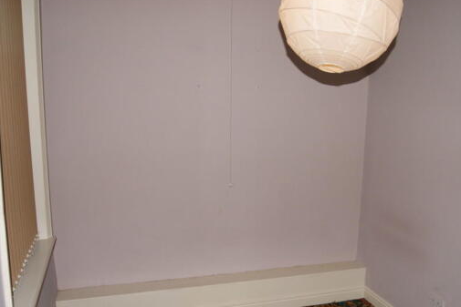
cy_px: 193
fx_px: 448
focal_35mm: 35
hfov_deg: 54.3
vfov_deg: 37.6
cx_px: 254
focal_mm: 18
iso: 400
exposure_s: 1/60
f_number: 5.6
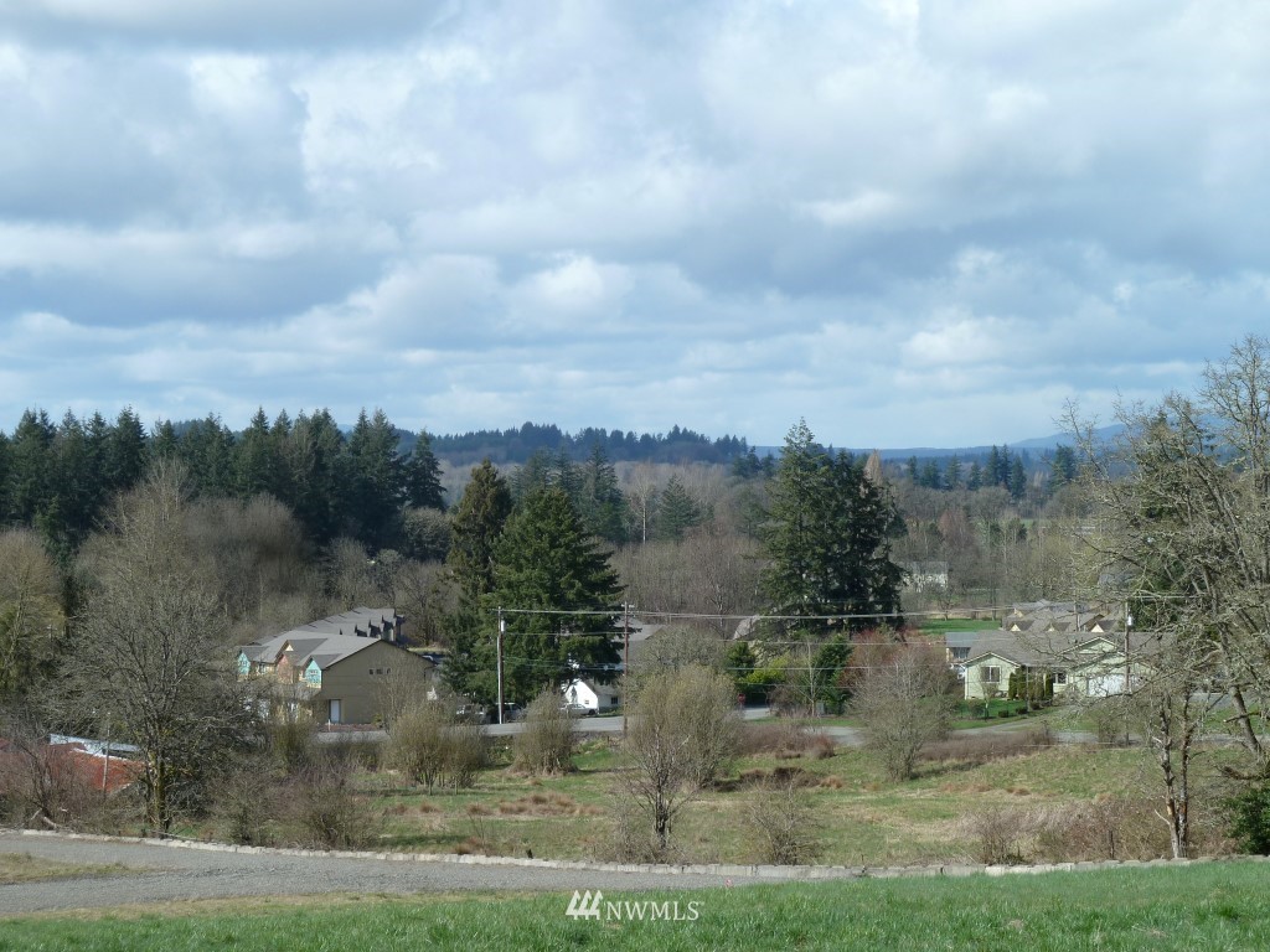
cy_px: 476
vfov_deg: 17.8
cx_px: 635
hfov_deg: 23.6
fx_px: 3045
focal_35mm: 83
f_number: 4.5
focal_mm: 13.7
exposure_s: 1/400
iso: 80
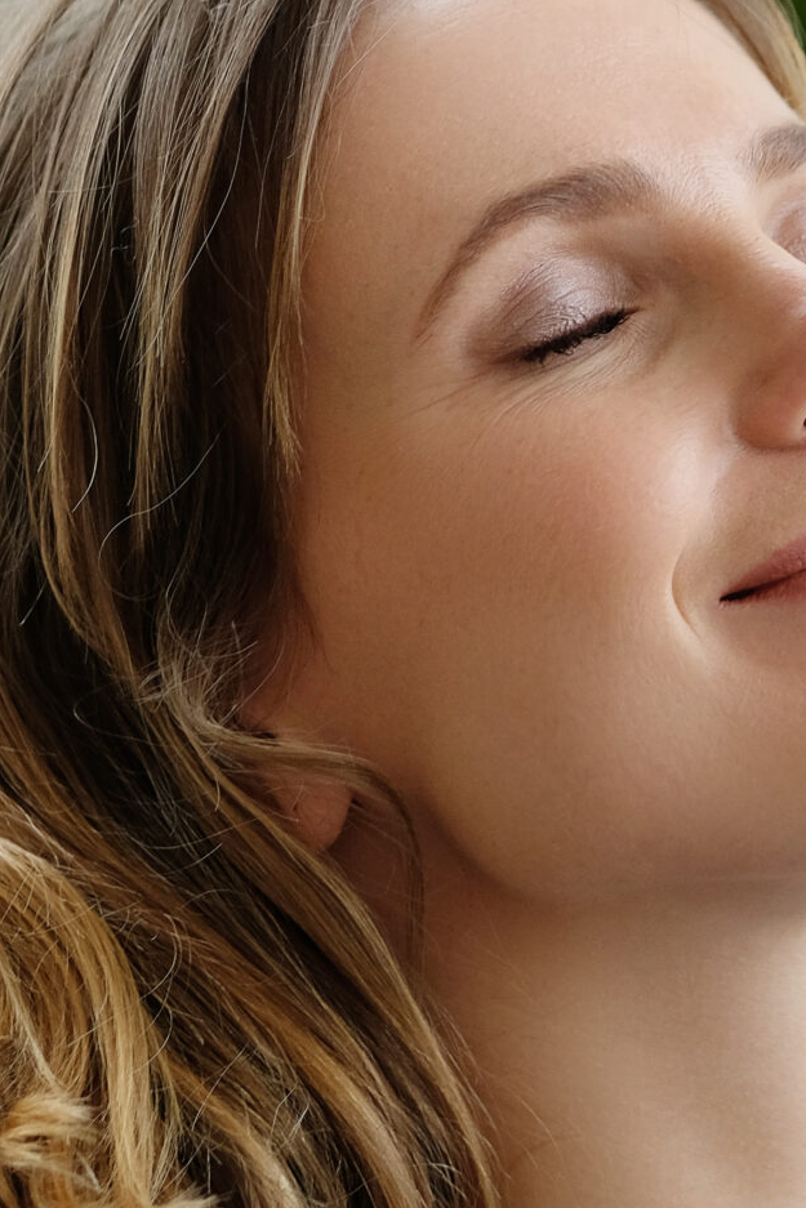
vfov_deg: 5.6
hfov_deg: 3.7
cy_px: 313
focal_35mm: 369
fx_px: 12387
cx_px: 662
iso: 640
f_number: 2
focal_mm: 90
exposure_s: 1/200
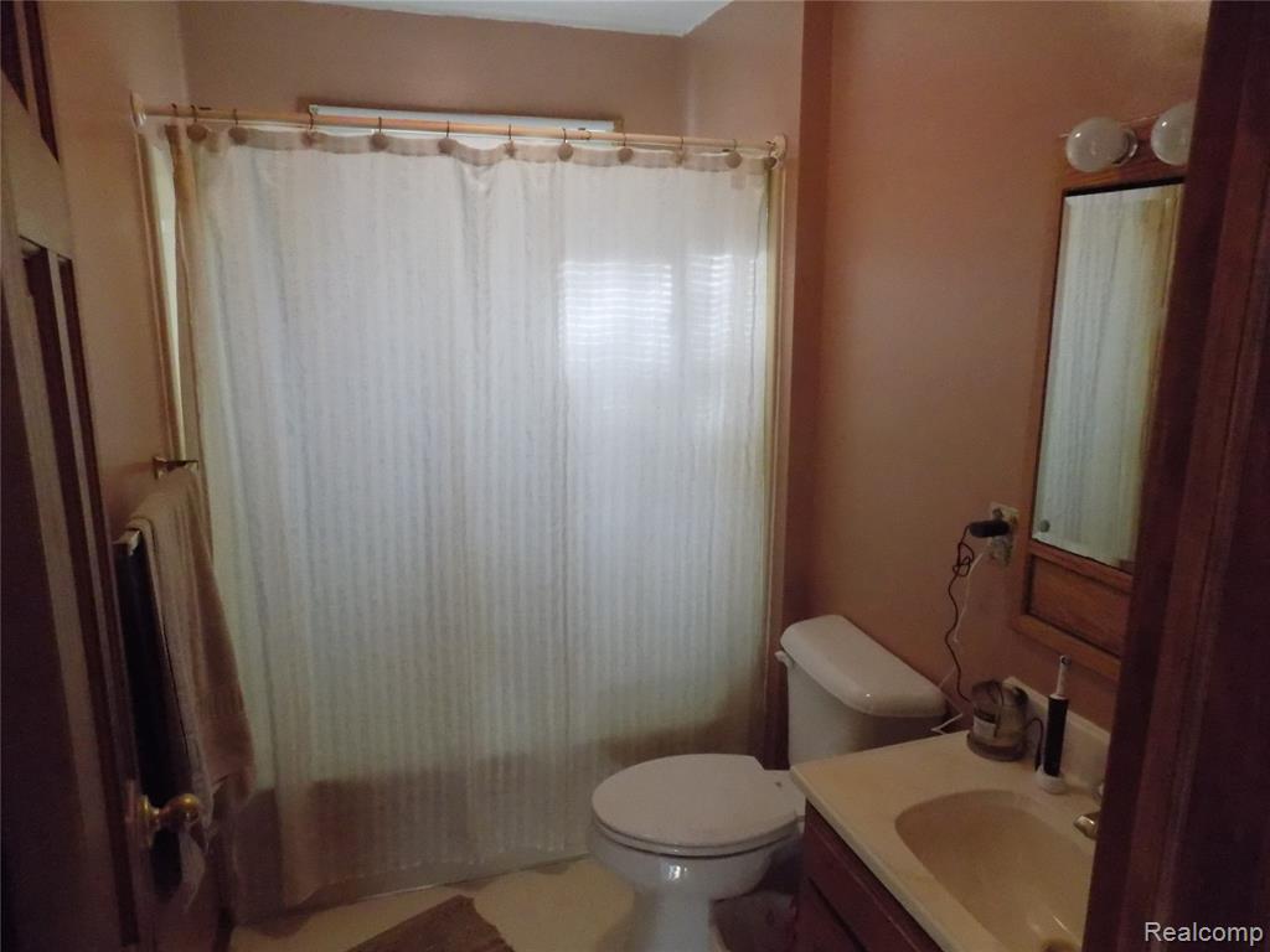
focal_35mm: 23
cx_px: 635
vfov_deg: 58.9
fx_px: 844
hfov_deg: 73.9
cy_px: 476
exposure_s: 1/80
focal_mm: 4
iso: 800
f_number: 3.1
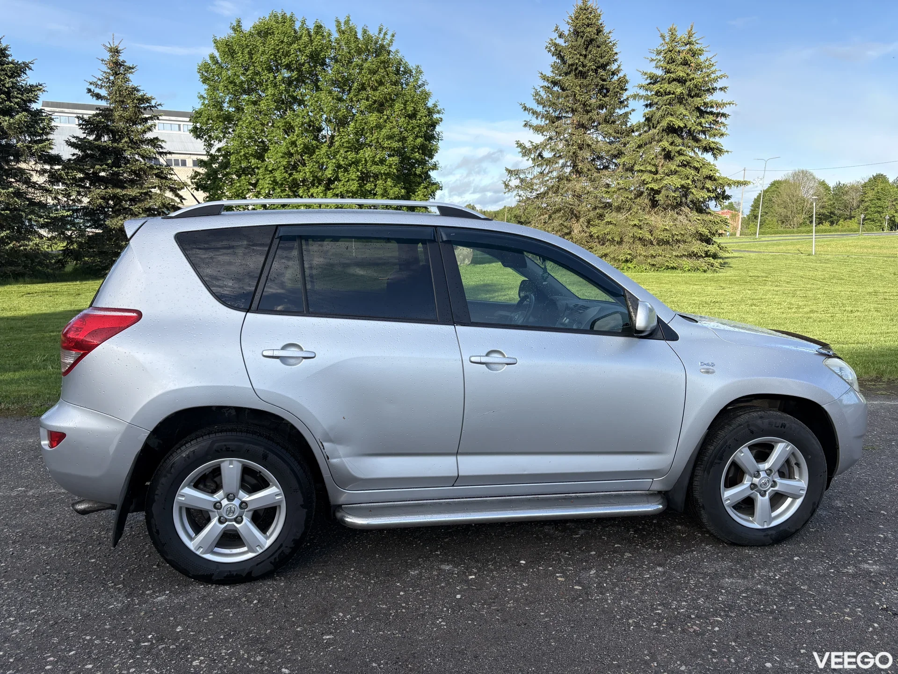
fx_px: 674
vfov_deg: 53.1
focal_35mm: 26
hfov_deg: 67.3
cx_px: 449
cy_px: 337
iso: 50
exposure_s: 1/1196
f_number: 1.6
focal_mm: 5.96
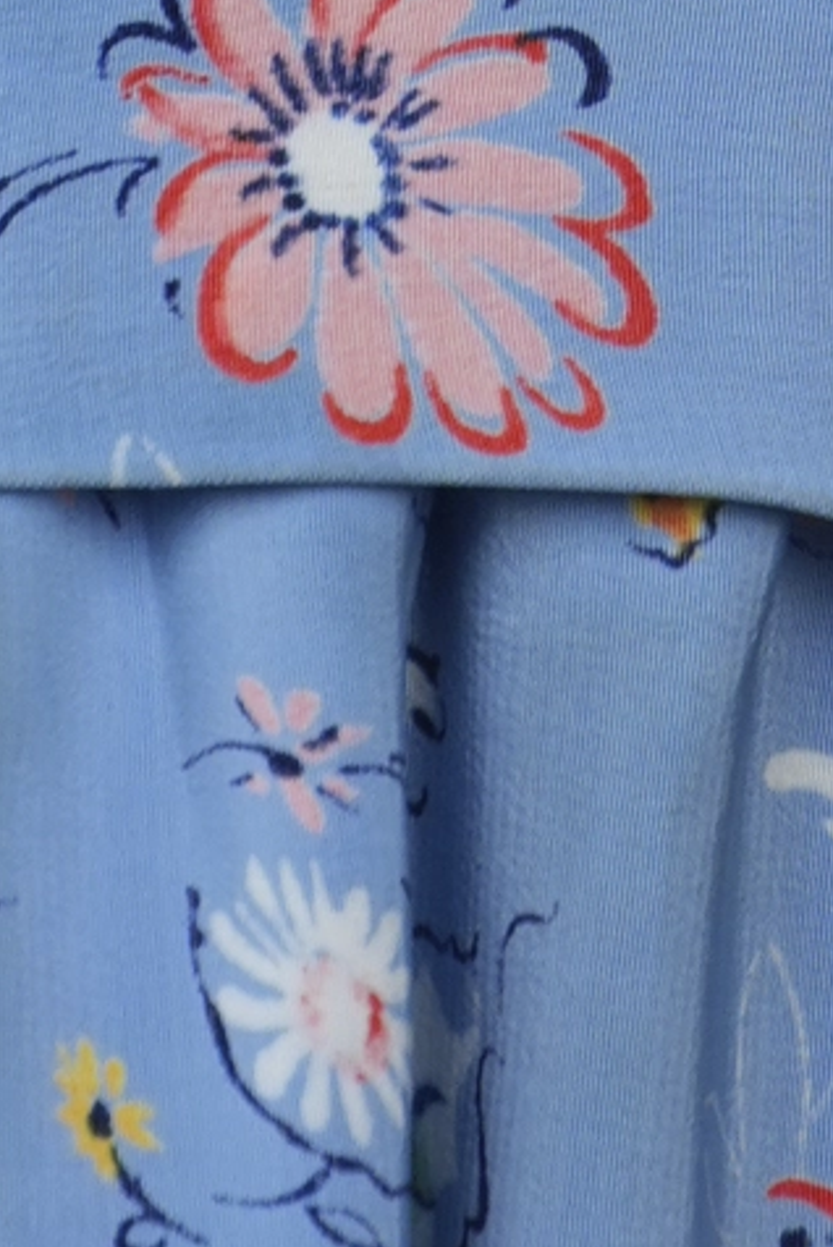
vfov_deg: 2.2
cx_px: 1417
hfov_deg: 1.4
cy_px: -2022
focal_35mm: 952
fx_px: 32993
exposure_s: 1/30
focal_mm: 105
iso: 320
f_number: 8
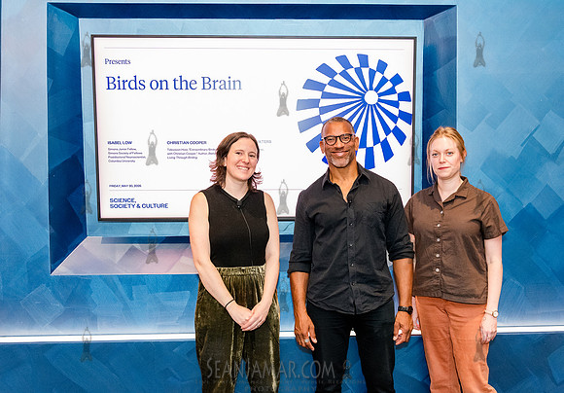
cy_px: 212
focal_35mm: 38
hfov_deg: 50.3
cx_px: 287
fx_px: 601
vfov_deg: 36.2
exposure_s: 1/250
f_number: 4
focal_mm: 34
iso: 6400
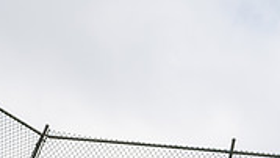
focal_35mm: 92
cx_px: 78
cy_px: 350
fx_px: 684
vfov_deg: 11.4
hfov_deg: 23.0
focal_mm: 35
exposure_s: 1/250
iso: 125
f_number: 8
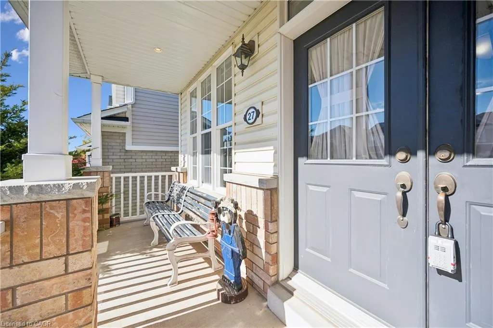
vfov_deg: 81.2
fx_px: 192
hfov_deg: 104.3
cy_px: 164
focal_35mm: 14
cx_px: 246
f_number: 4
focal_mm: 14
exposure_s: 1/8000
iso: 800
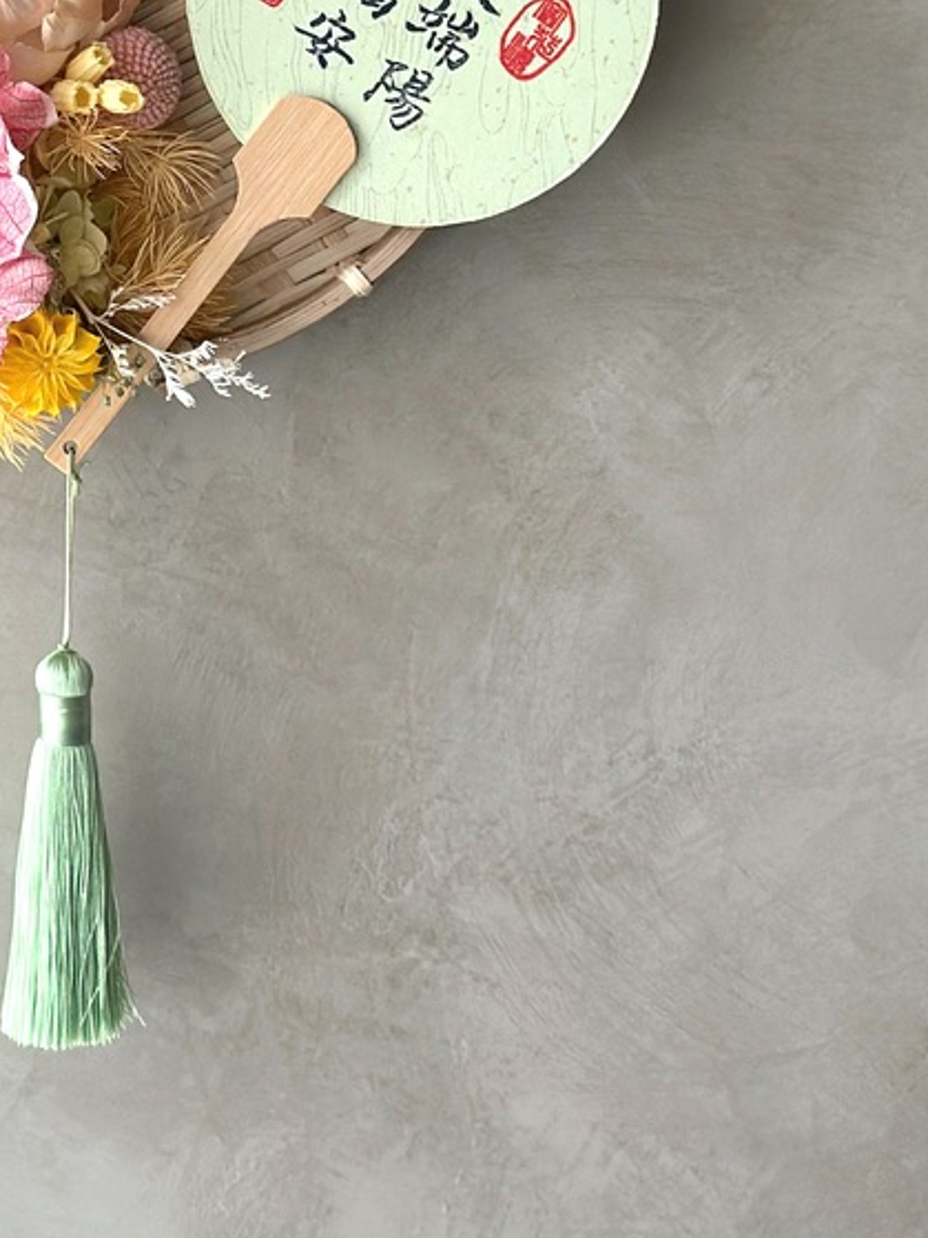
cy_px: 155
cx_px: 122
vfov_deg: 21.8
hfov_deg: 16.6
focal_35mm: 88
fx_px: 3147
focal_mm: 6.86
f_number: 1.78
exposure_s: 1/60
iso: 250
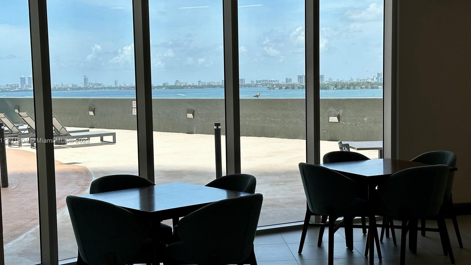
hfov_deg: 39.2
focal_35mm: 53
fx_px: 662
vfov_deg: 22.6
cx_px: 233
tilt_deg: -5.7
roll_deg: +1.1
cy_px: 141
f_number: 1.78
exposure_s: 1/1590
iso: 64
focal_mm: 6.86
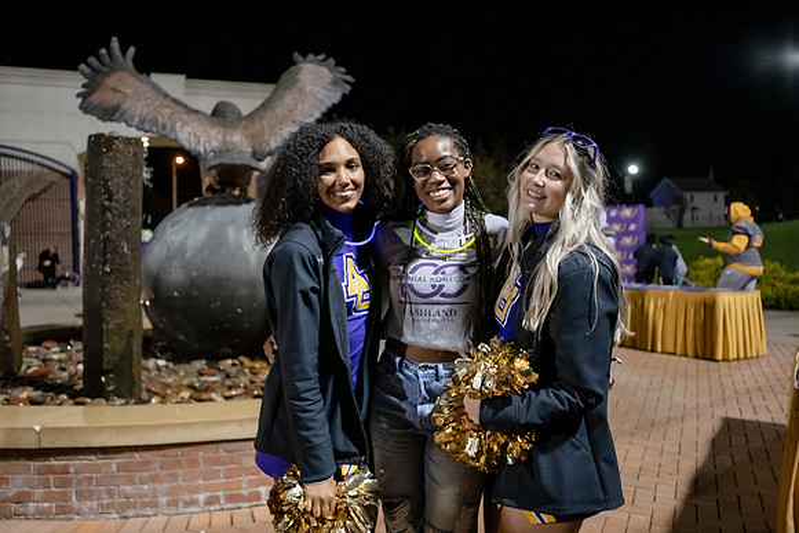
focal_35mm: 32
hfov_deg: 58.7
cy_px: 266
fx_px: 710
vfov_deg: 41.1
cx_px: 400
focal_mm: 32
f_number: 3.5
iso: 4000
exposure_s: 1/80
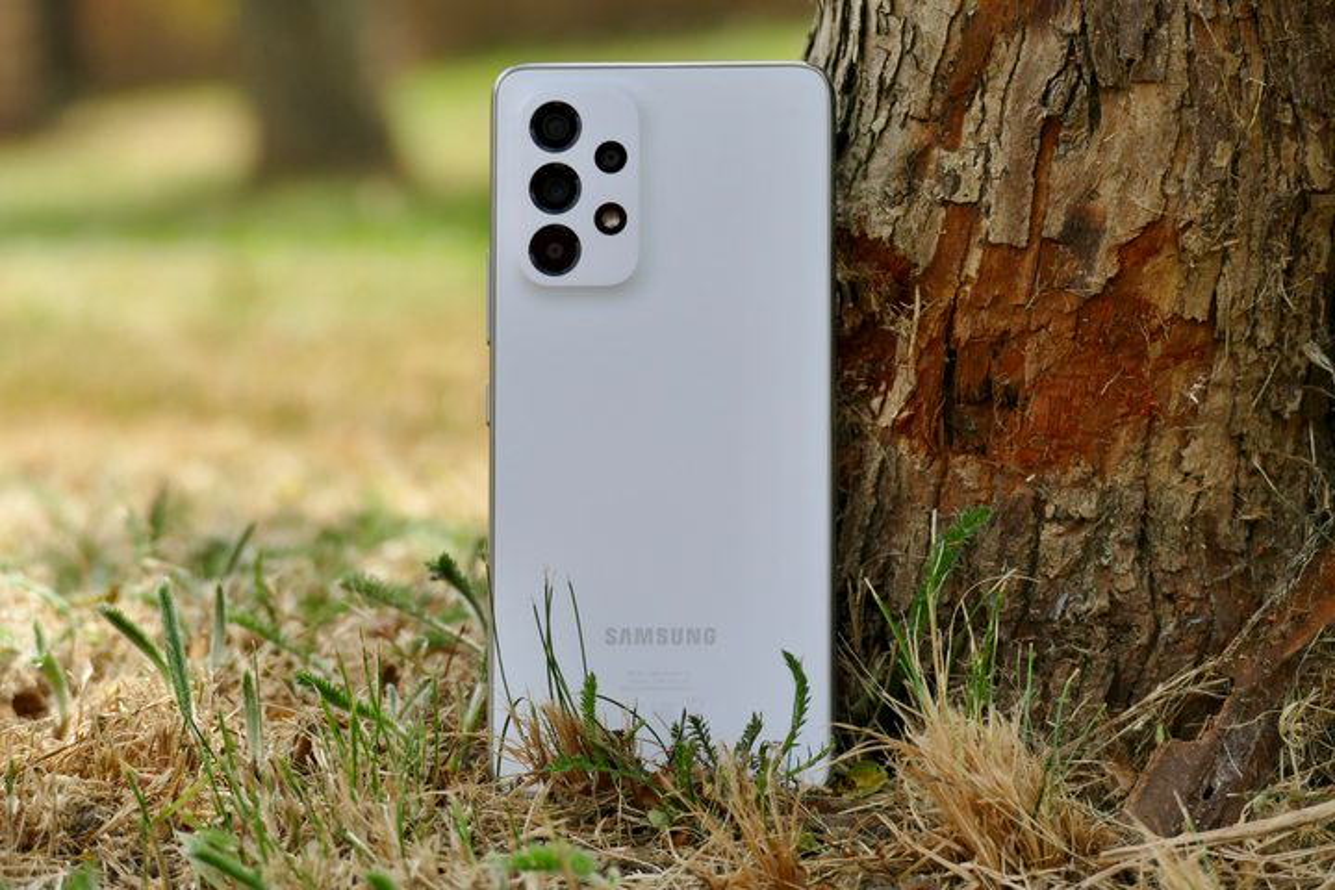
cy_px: 445
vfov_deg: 6.7
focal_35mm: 206
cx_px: 668
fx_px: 7639
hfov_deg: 10.0
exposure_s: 1/1300
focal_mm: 75.13
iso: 125
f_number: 4
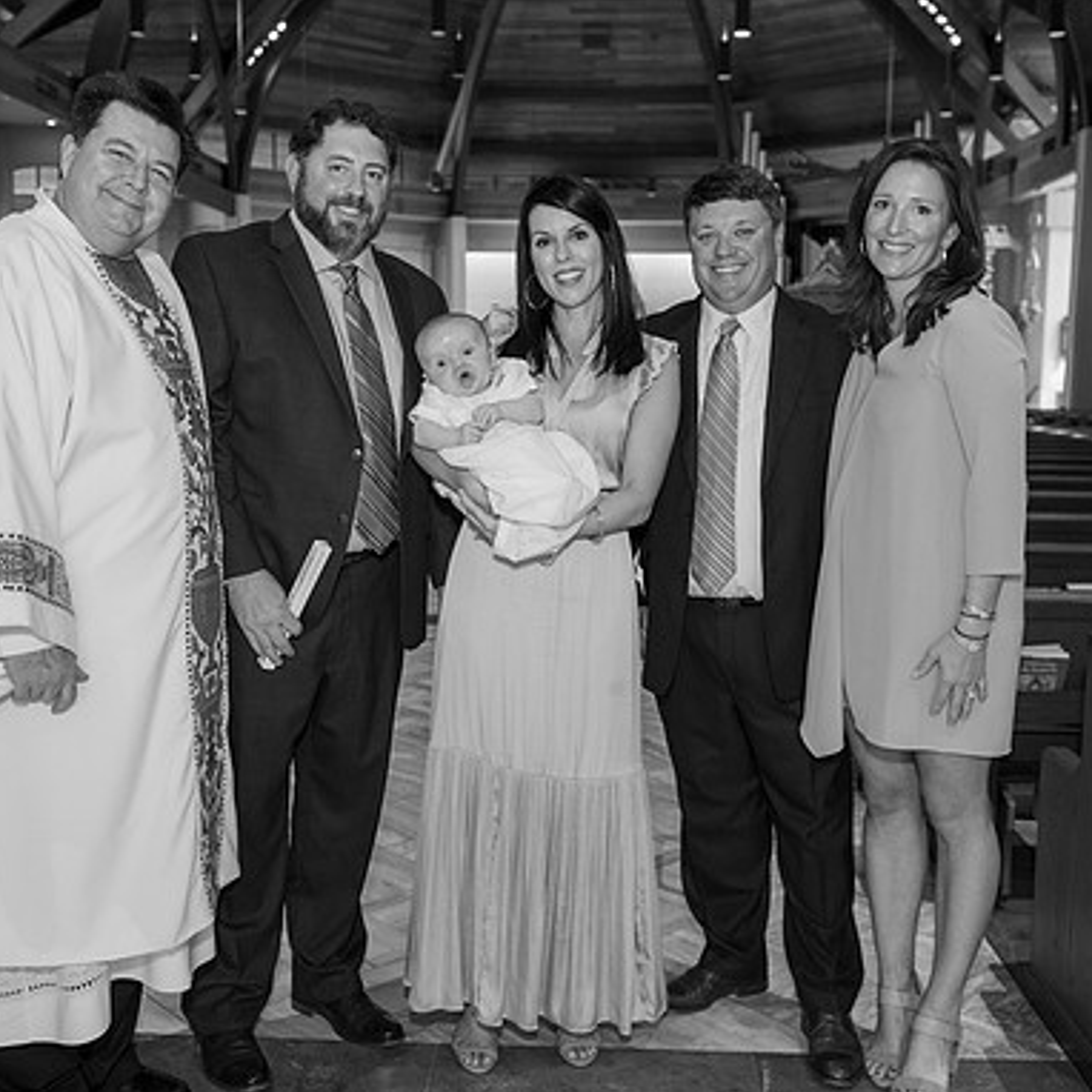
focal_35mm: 40
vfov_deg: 41.9
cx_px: 537
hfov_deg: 41.9
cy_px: 543
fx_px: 1428
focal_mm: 31
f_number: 4
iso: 1000
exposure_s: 1/100
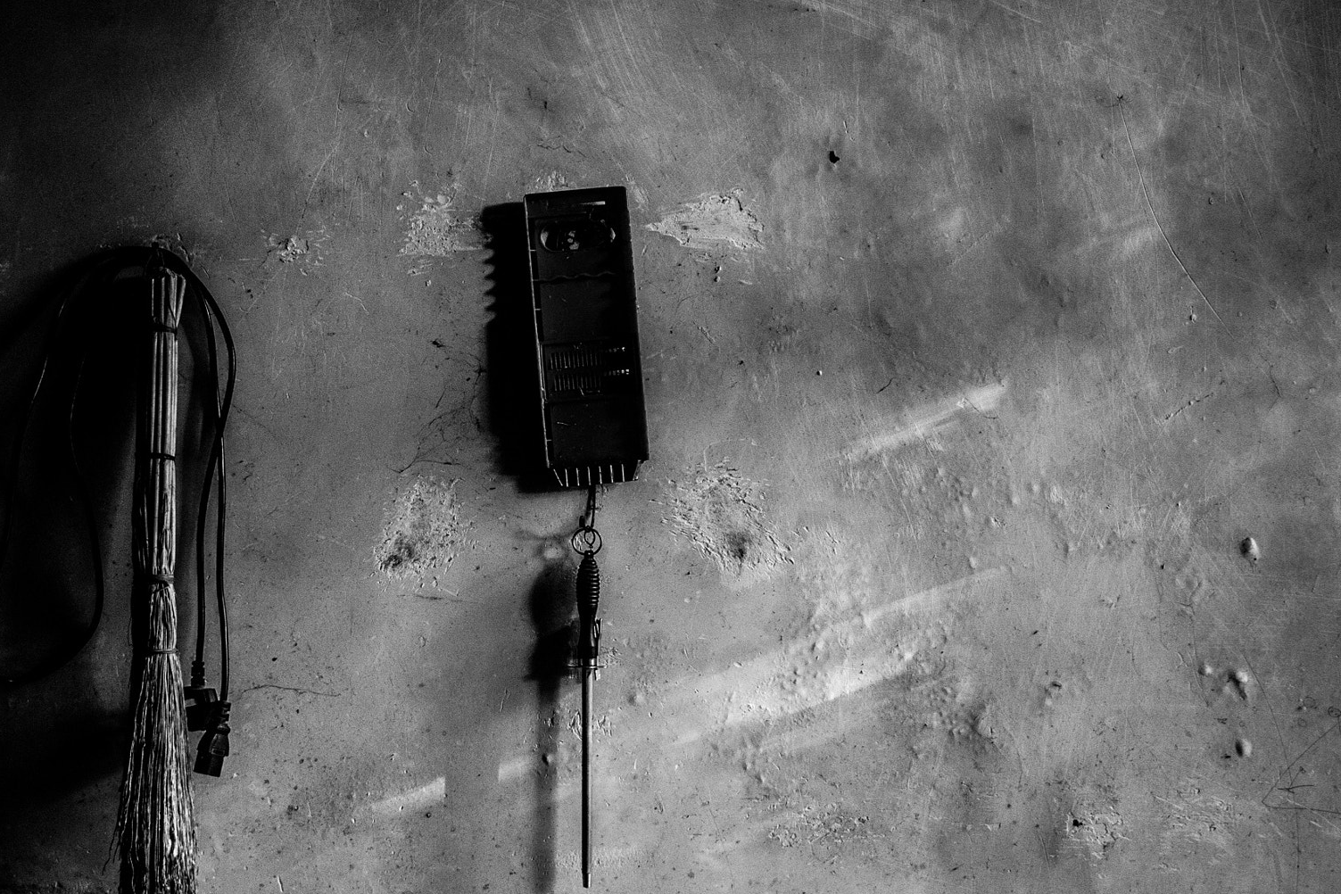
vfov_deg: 27.4
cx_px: 555
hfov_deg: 40.2
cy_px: 582
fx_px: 1825
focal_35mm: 49
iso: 400
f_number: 2.8
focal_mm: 24
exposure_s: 1/50
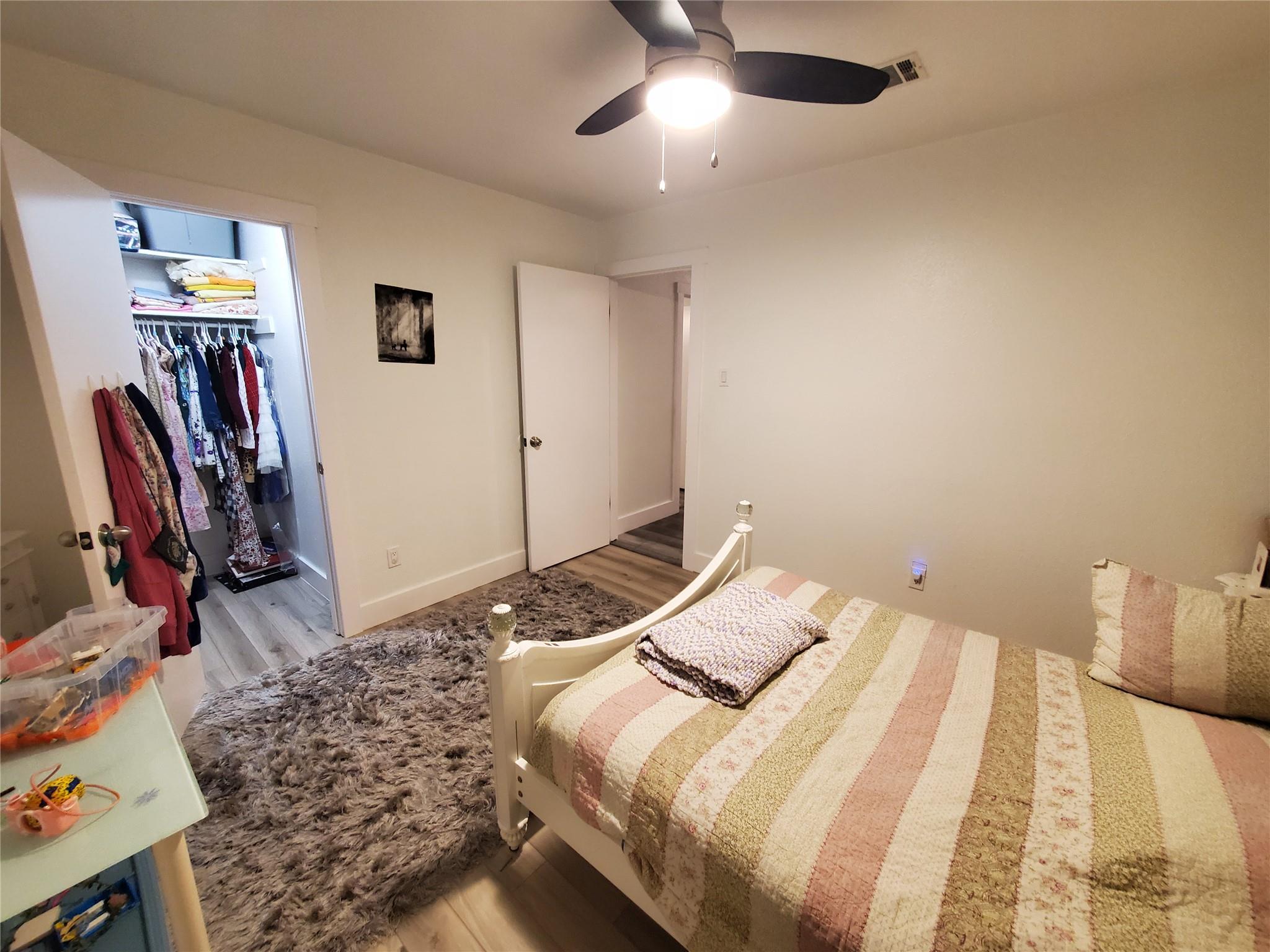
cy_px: 476
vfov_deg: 89.9
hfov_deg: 106.2
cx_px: 635
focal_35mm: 13
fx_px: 477
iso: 500
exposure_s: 1/40
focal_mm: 1.8
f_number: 2.2
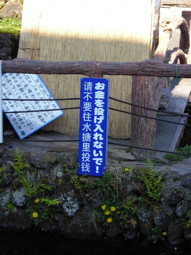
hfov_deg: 12.8
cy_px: 128
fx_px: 853
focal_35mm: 116
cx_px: 96
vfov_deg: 17.0
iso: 50
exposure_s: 1/62.3
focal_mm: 19.2
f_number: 5.3
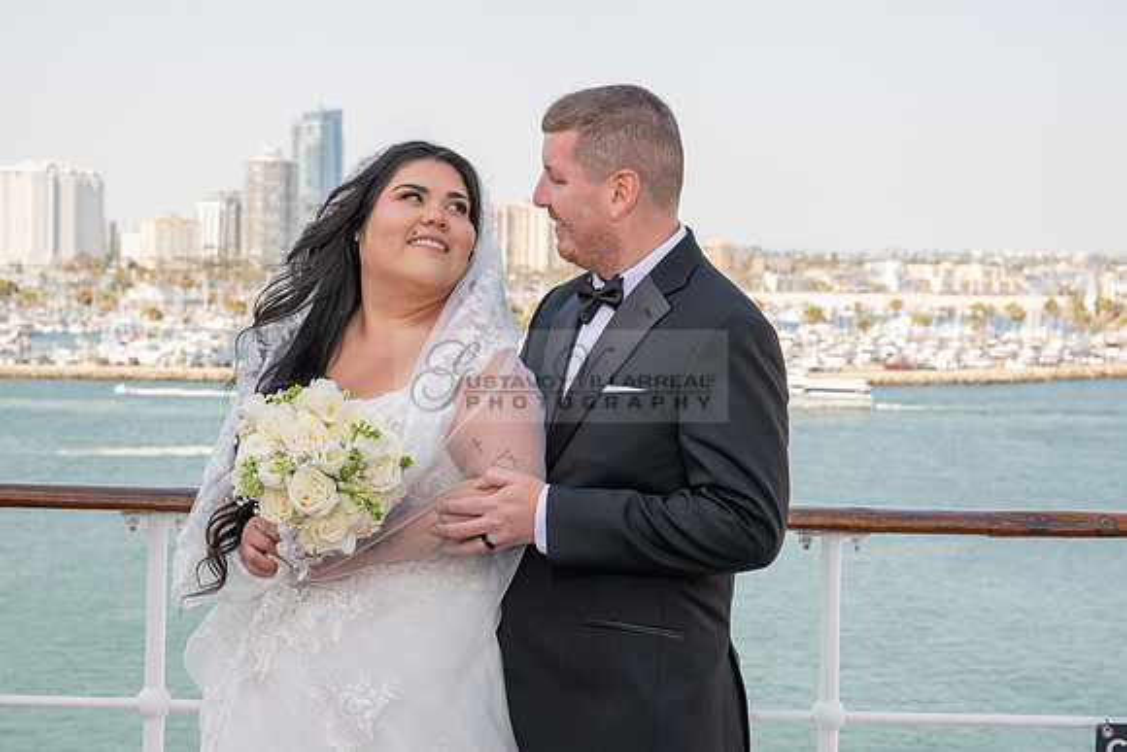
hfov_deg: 28.8
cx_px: 564
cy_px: 376
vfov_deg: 19.5
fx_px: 2192
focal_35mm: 70
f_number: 9
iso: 200
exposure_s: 1/200
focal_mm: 70
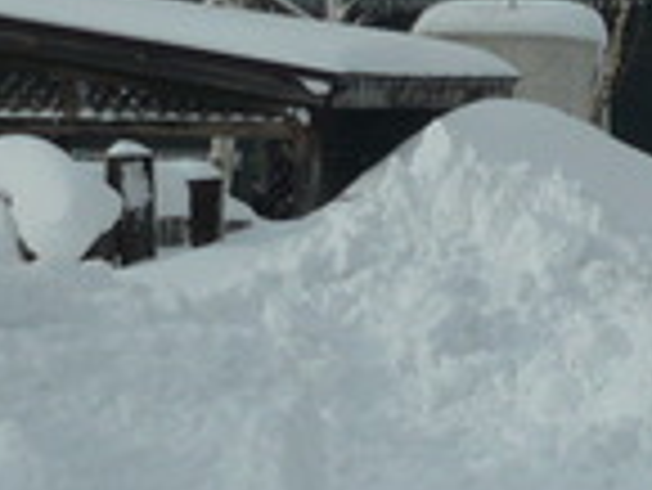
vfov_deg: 6.3
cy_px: 312
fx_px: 4430
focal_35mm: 235
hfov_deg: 8.4
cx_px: 576
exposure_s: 1/320
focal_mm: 8.4
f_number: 9
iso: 100
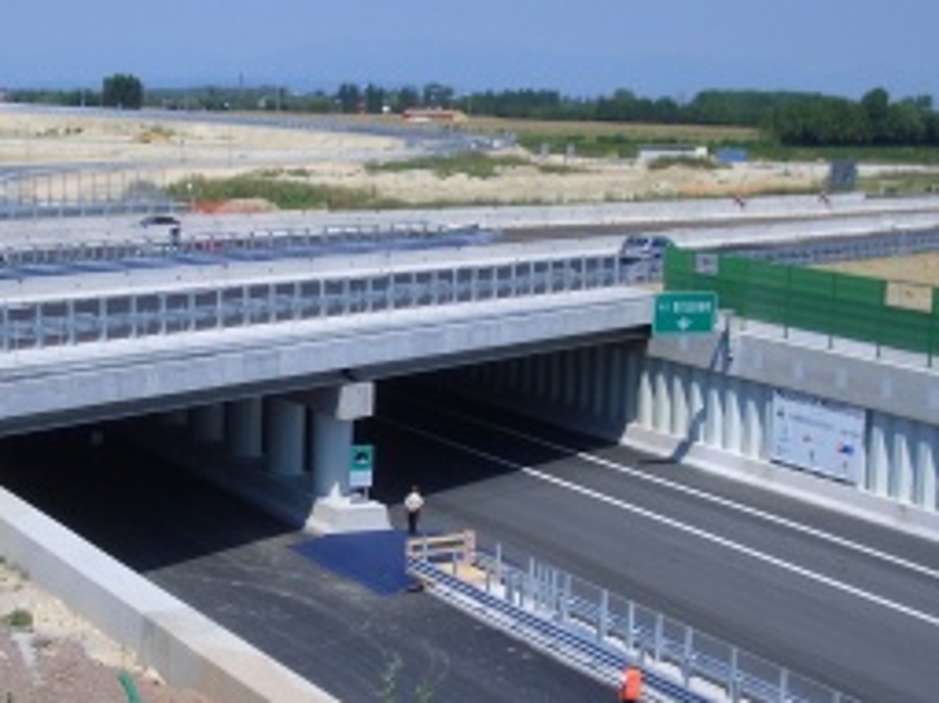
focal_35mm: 77
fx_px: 2088
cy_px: 383
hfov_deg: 25.1
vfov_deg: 19.1
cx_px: 261
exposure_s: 1/500
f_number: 5
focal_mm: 8.2
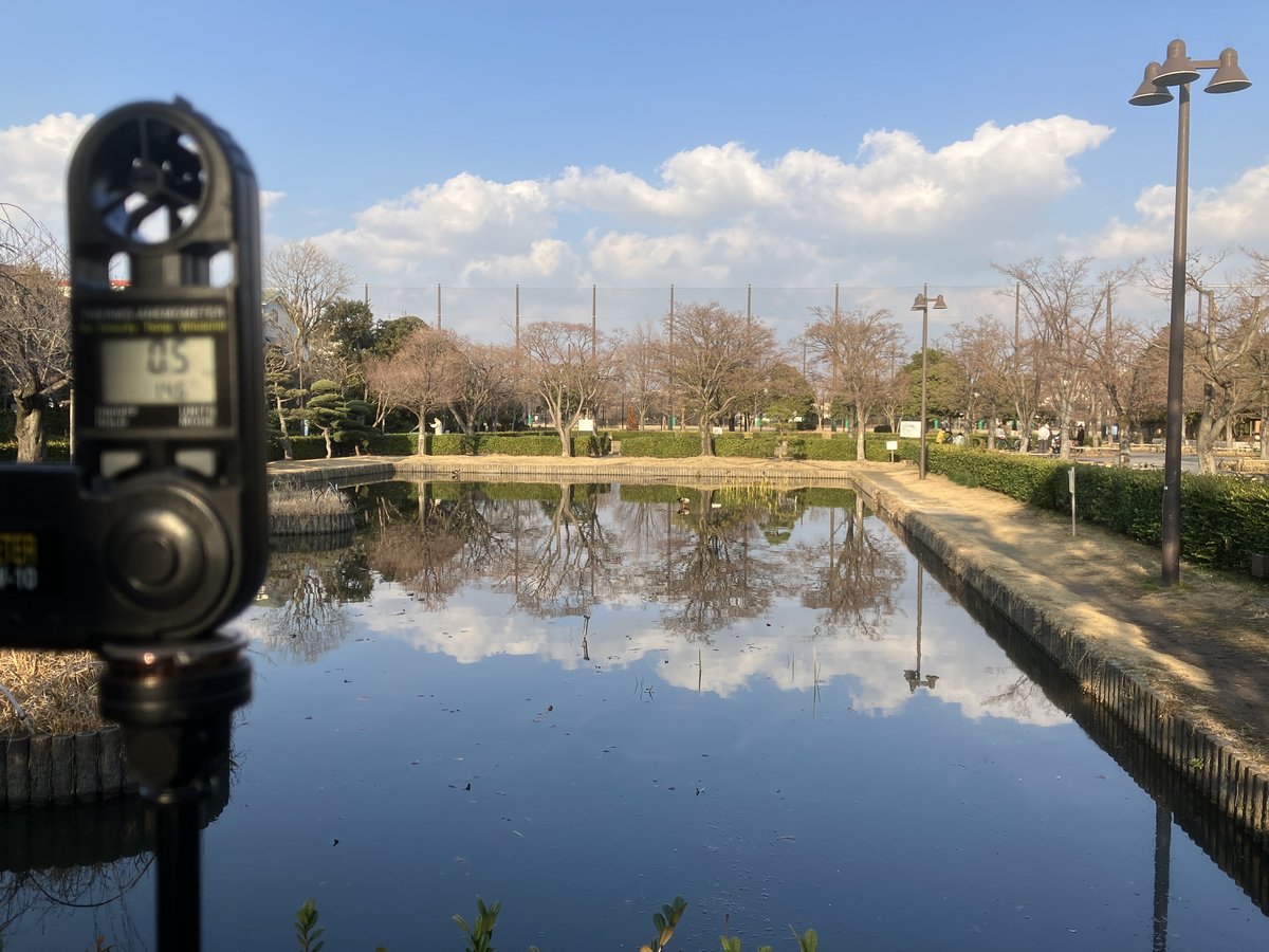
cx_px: 634
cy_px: 476
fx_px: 1026
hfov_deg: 63.4
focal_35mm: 28
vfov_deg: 49.7
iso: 32
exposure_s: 1/1033
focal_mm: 3.99
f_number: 1.8
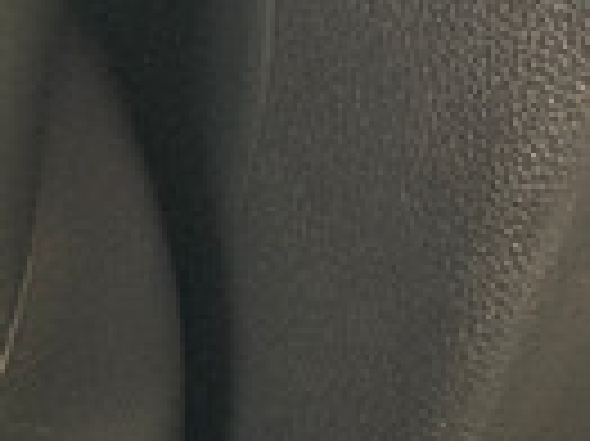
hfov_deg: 6.4
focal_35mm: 308
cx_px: 847
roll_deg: +2.5
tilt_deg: -23.5
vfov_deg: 4.7
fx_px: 5245
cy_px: -459
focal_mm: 6.76
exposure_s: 1/60
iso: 250
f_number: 1.78
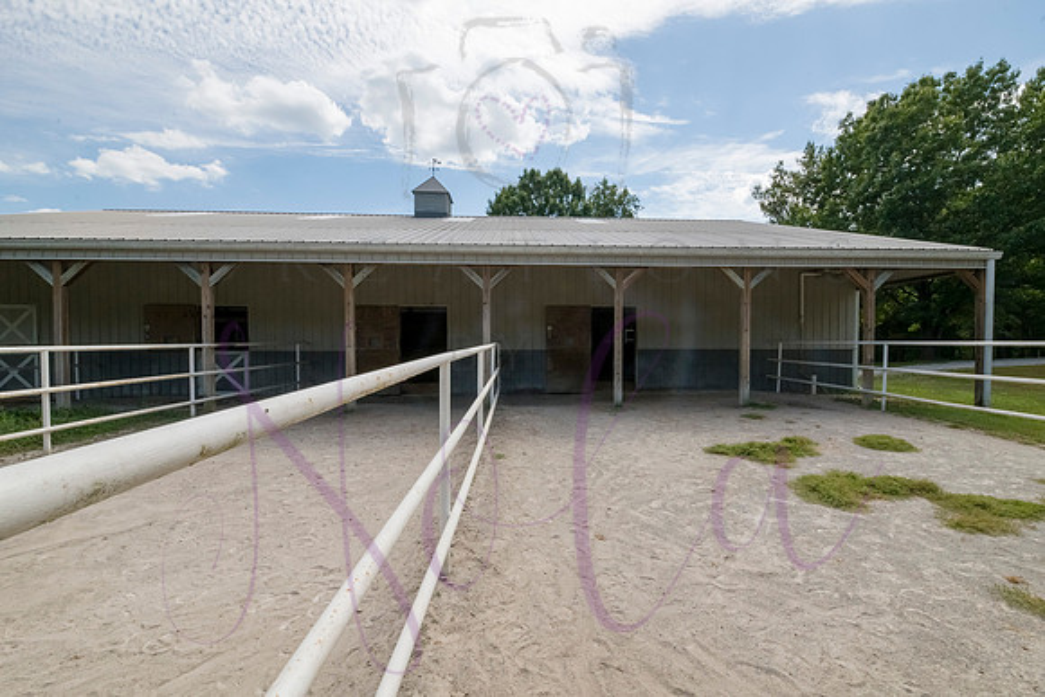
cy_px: 355
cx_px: 536
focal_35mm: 15
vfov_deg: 78.5
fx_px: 427
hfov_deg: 101.5
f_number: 20
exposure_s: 1/500
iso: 800
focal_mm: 14
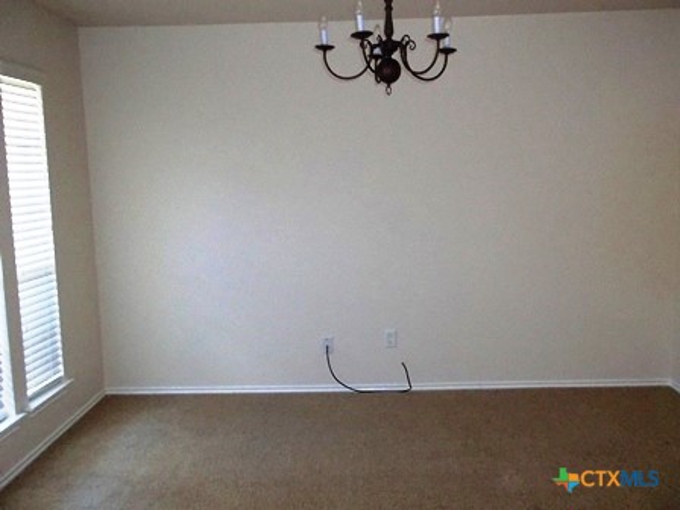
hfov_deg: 55.4
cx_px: 340
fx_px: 648
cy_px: 255
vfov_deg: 42.9
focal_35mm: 33
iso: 320
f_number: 3.3
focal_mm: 5.9
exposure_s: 1/30
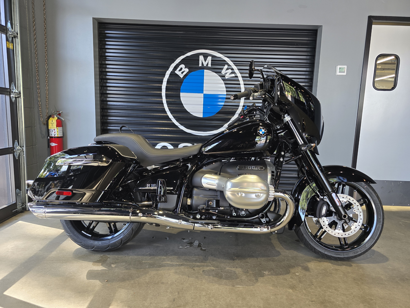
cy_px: 154
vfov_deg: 58.9
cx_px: 205
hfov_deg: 73.9
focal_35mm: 23
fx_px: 272
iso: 100
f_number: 1.7
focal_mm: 6.3
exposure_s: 1/120
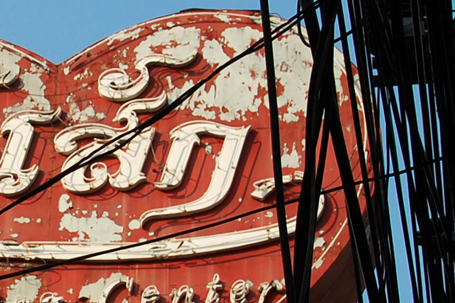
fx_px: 1786
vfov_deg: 9.6
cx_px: 267
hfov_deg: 14.5
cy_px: 354
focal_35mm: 141
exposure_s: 1/250
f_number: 8
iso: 200
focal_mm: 35
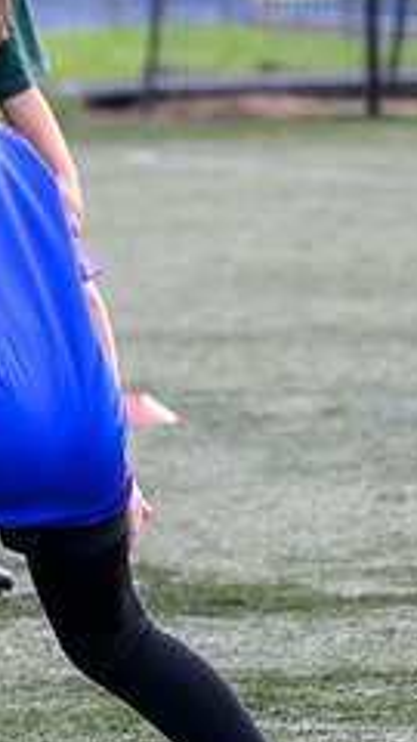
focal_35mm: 452
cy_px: 308
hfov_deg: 2.7
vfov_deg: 4.8
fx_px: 8885
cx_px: -350
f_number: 4.5
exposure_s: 1/1600
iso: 1600
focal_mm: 160
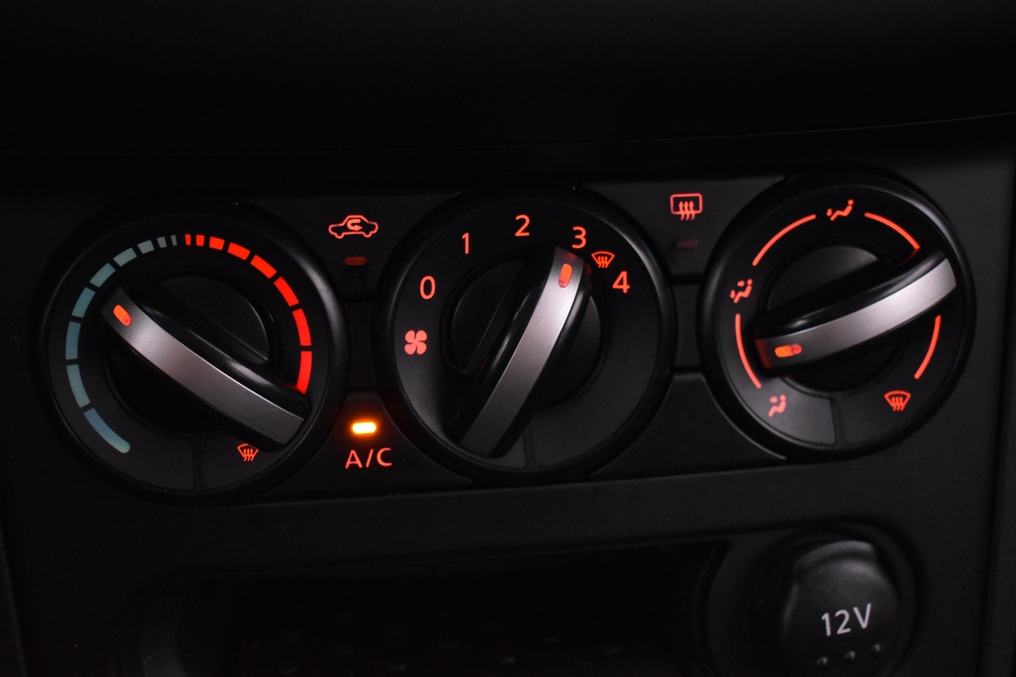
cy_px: 338
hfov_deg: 43.6
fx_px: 1270
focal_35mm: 45
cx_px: 508
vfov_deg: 29.9
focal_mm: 30
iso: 3200
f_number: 4.2
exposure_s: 1/25
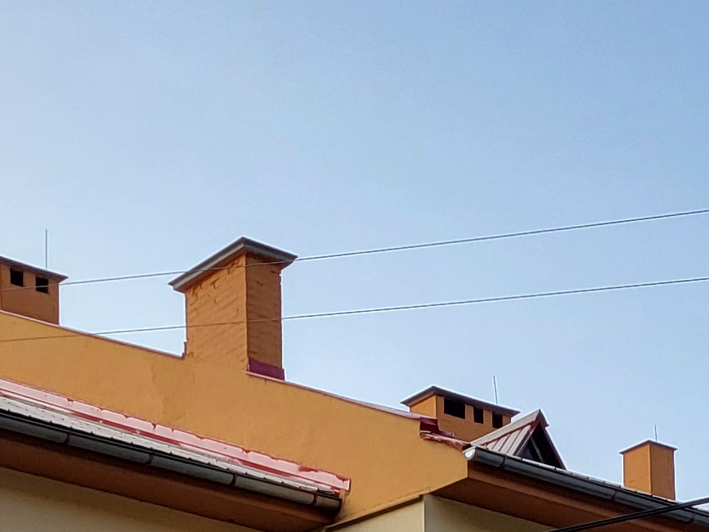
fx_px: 2457
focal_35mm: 120
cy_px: 1129
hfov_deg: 16.3
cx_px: 517
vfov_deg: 11.0
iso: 40
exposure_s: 1/585
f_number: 1.8
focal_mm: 5.4
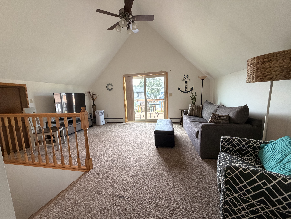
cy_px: 110
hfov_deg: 102.1
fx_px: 118
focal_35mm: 14
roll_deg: +2.3
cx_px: 146
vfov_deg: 85.7
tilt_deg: -6.7
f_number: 2.2
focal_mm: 2.22
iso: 320
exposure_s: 1/120
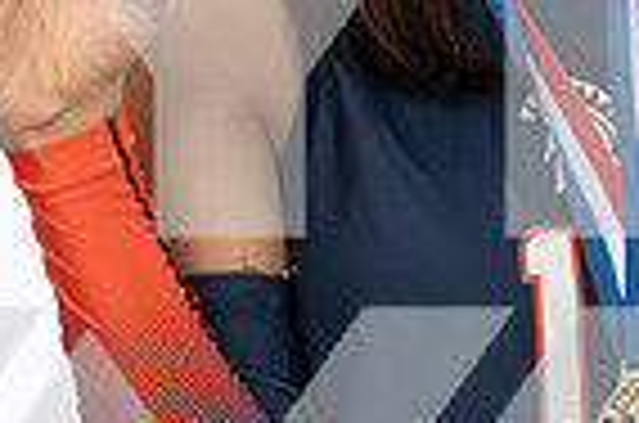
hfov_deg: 12.0
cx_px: 418
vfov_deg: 7.9
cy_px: 2
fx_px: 3046
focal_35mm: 172
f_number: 7.1
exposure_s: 1/250
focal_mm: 42
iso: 200
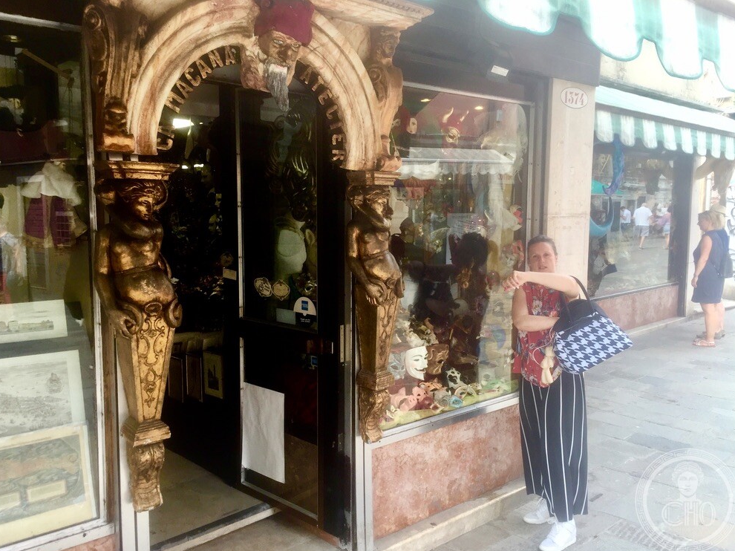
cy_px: 273
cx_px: 365
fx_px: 637
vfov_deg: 46.8
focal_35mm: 30
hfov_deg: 60.0
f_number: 2.2
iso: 32
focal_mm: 4.15
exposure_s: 1/100
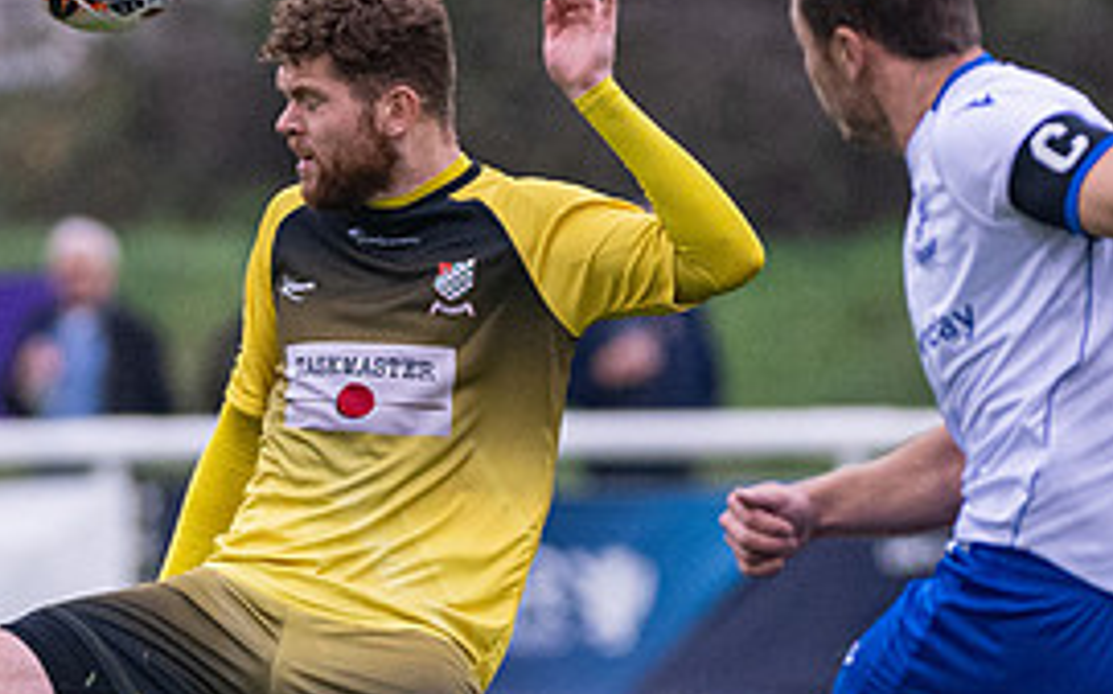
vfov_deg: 1.5
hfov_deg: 2.3
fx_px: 27404
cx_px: 69
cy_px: 658
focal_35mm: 904
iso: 1250
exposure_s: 1/1600
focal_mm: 210
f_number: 2.8
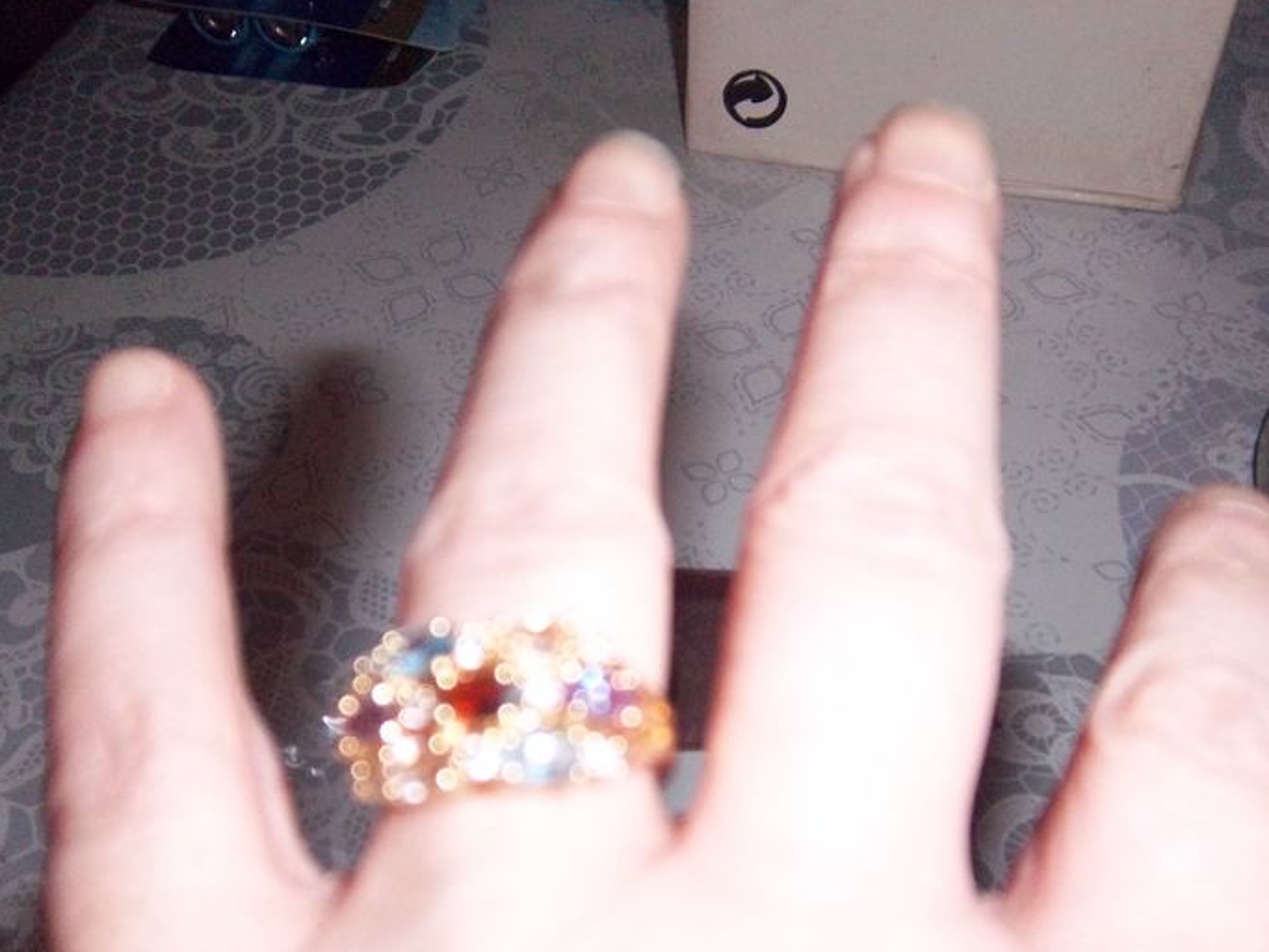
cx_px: 504
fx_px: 1503
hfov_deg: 45.5
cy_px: 645
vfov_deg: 34.8
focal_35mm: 41
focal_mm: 5.1
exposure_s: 1/64
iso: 160
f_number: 3.5
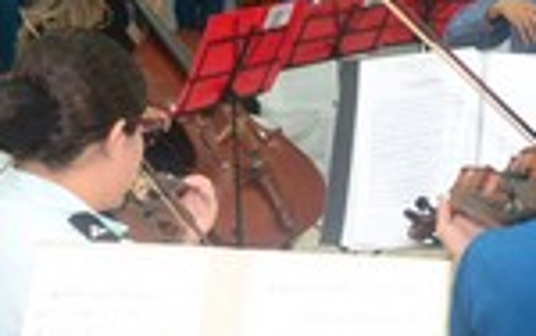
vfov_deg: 11.0
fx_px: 1740
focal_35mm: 119
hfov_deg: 17.5
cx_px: 204
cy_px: 122
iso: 1600
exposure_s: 1/60
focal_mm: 26
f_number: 3.8
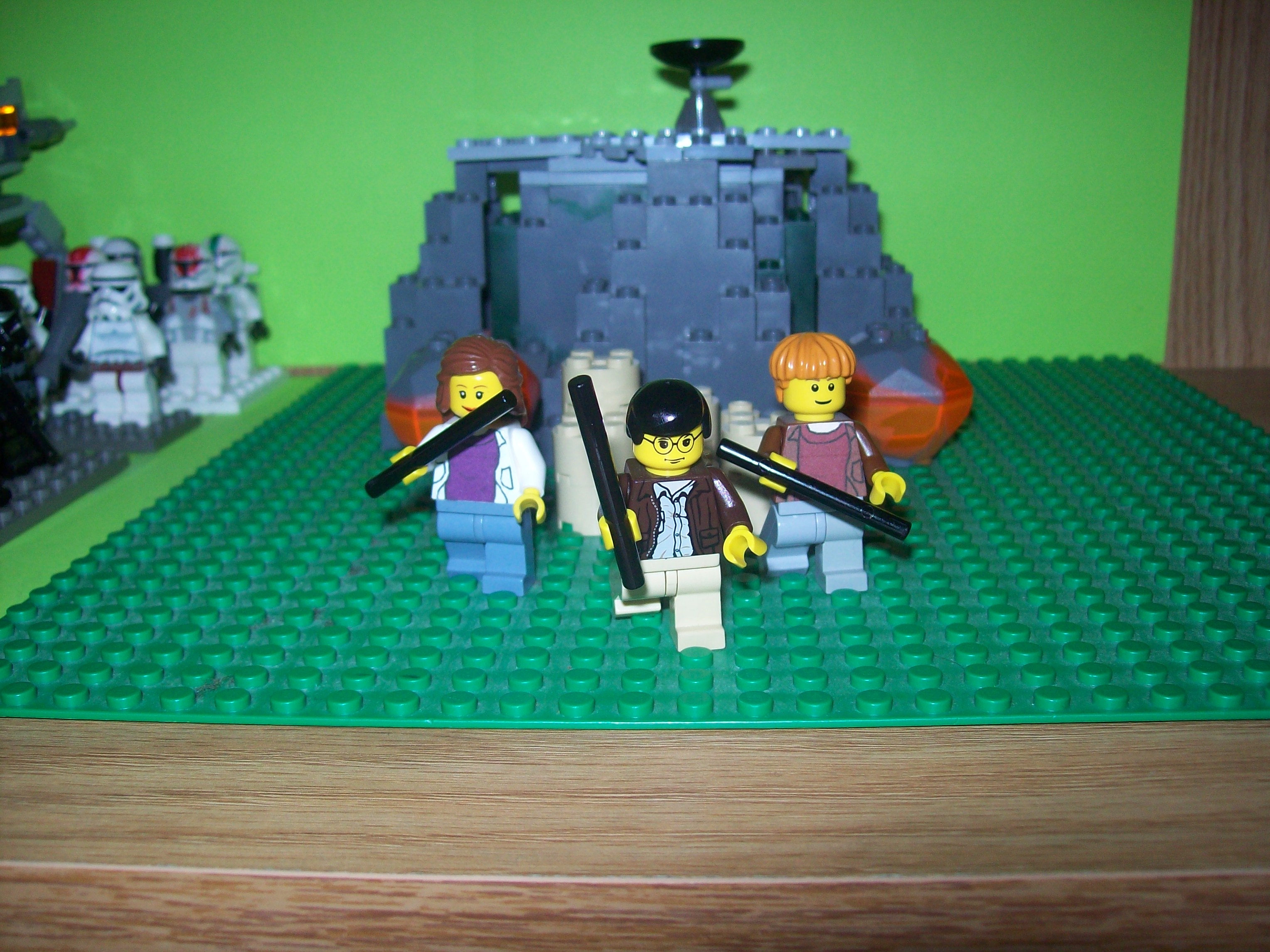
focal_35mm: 36
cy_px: 476
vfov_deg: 39.7
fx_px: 1321
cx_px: 635
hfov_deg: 51.4
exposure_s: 1/64
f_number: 2.7
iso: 80
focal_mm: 6
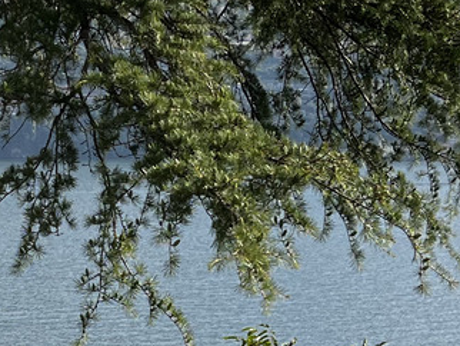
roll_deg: +0.2
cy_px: 214
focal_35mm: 129
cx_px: -24
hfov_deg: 15.0
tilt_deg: -3.3
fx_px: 1716
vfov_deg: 11.5
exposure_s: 1/2045
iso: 50
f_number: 1.5
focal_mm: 5.7
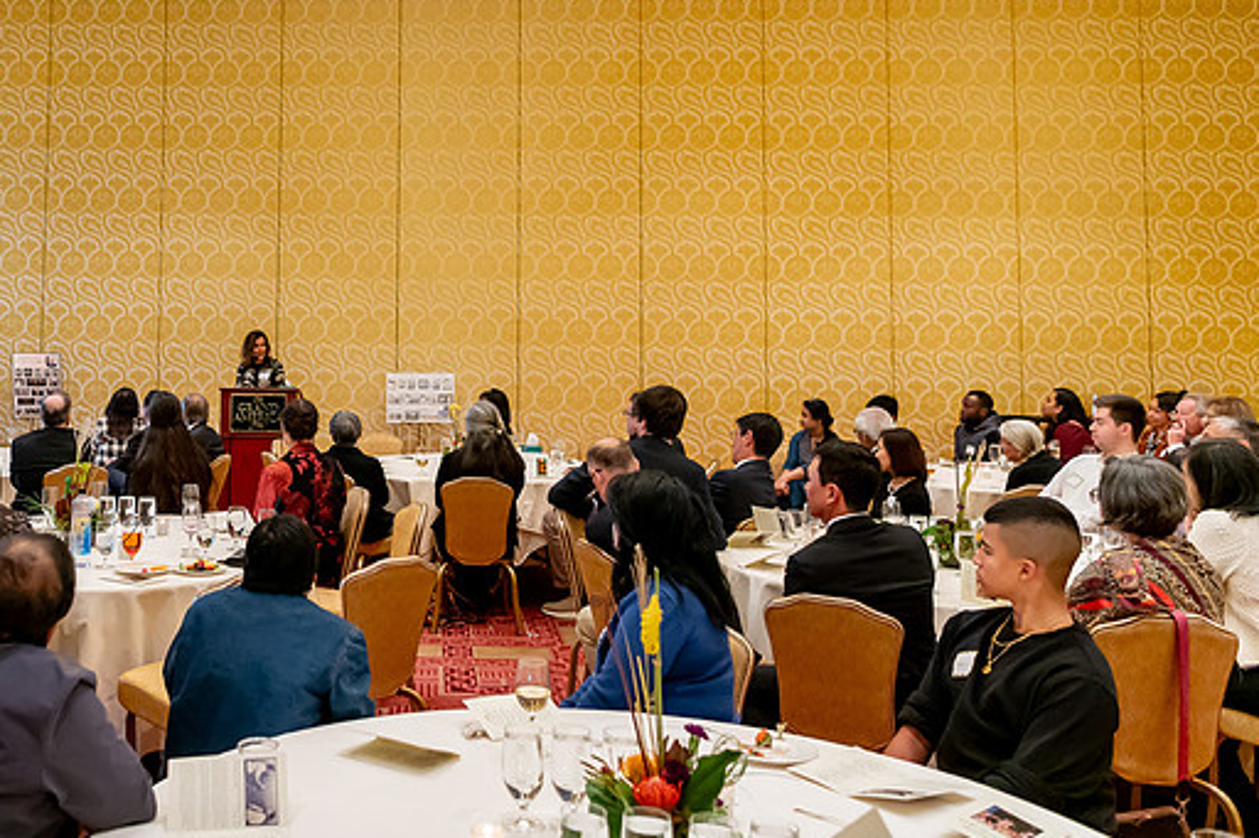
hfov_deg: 52.5
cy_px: 262
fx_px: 1224
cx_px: 343
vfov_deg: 37.3
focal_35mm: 35
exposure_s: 1/250
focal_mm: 24
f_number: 2.8
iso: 5000
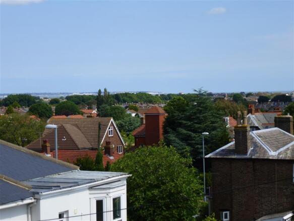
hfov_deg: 20.4
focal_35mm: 96
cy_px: 110
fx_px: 815
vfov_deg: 15.4
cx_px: 147
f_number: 5
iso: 100
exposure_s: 1/640
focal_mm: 17.3
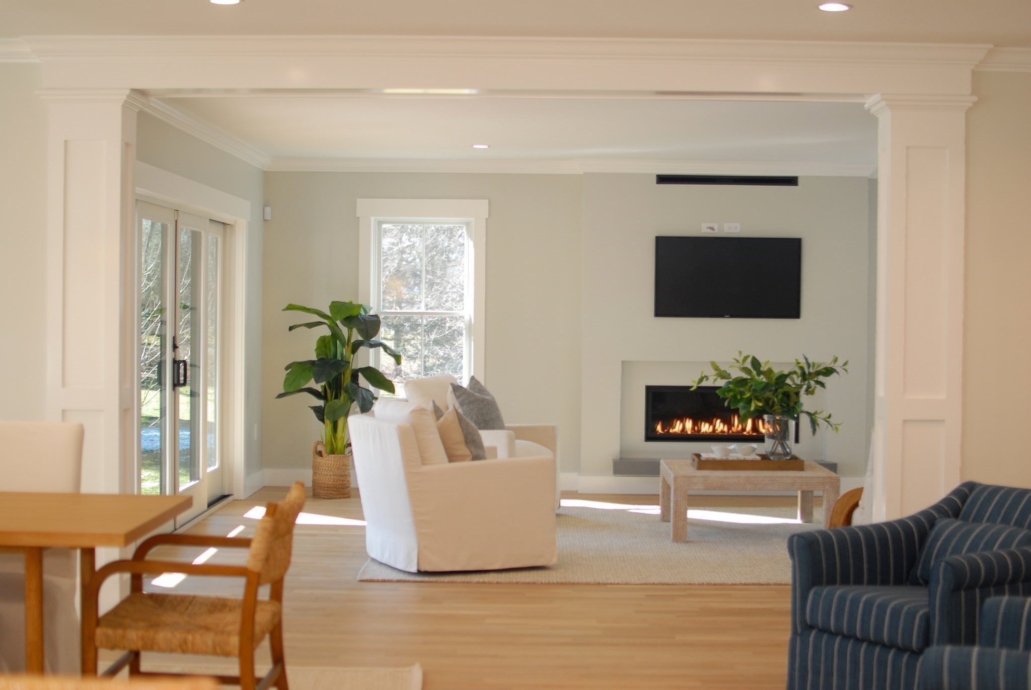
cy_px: 345
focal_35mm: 52
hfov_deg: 37.8
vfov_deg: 25.8
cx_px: 516
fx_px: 1505
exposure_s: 1/160
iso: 200
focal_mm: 35
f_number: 2.5
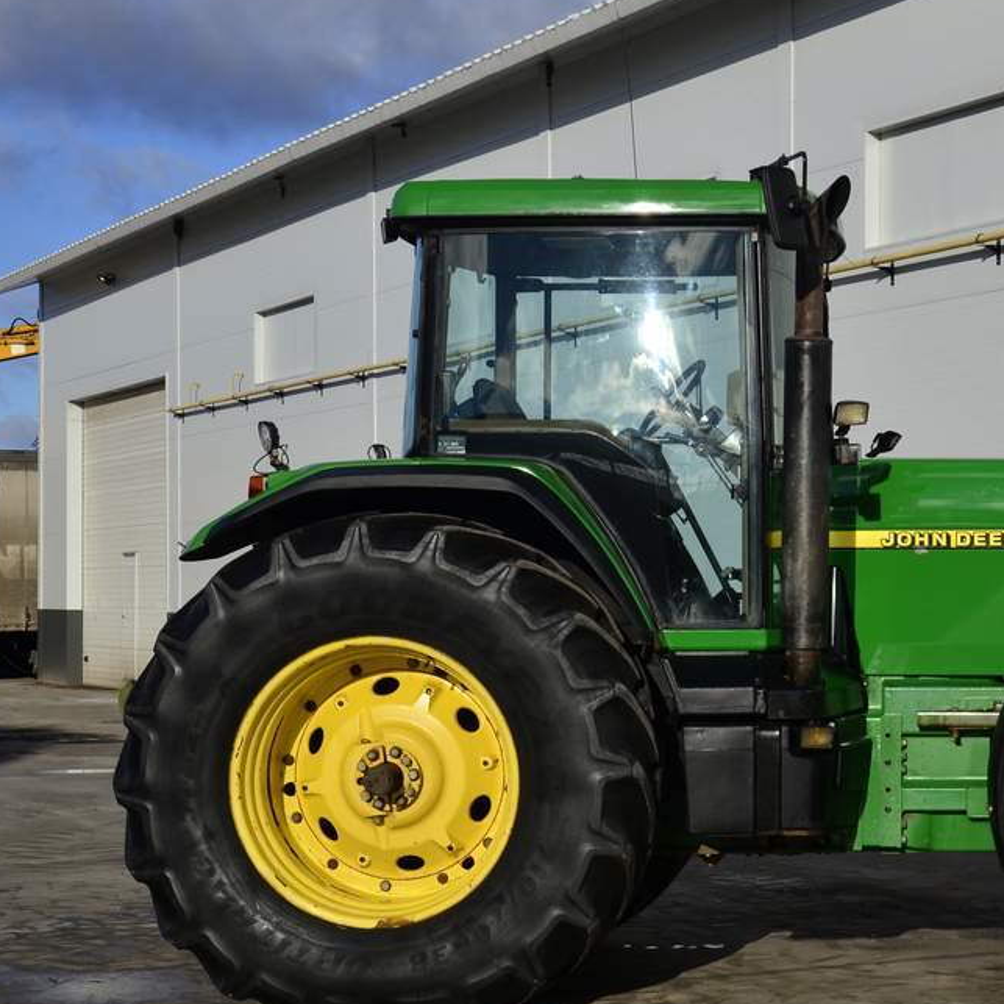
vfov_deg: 21.4
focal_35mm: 81
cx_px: 934
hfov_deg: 20.9
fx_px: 2658
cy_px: 565
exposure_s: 1/1250
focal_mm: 32
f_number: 8
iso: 125
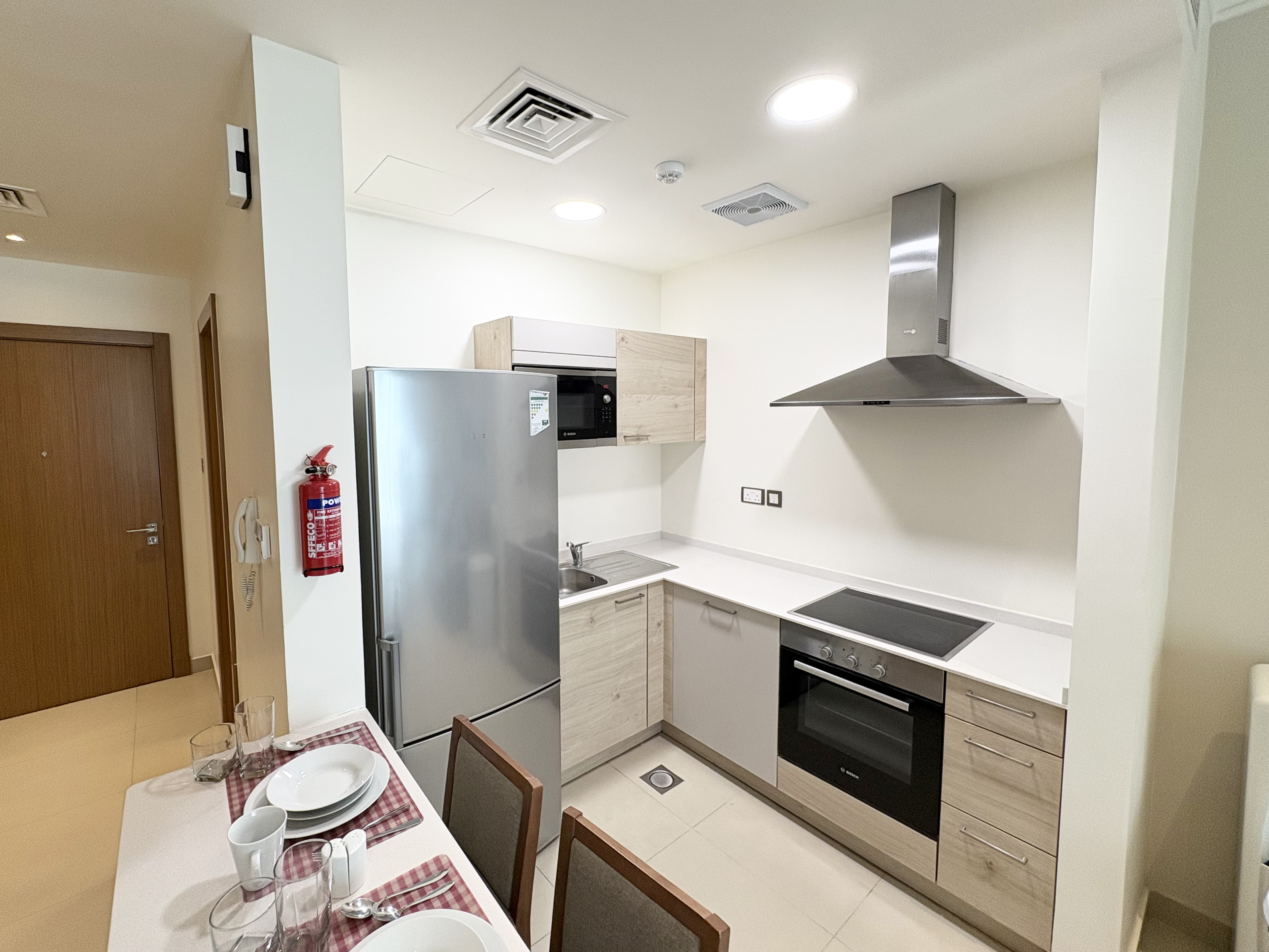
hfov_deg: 98.0
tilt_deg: -4.3
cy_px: 452
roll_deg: +1.2
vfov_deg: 81.7
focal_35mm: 15
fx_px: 550
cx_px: 594
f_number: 2.2
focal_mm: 2.22
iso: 80
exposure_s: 1/100
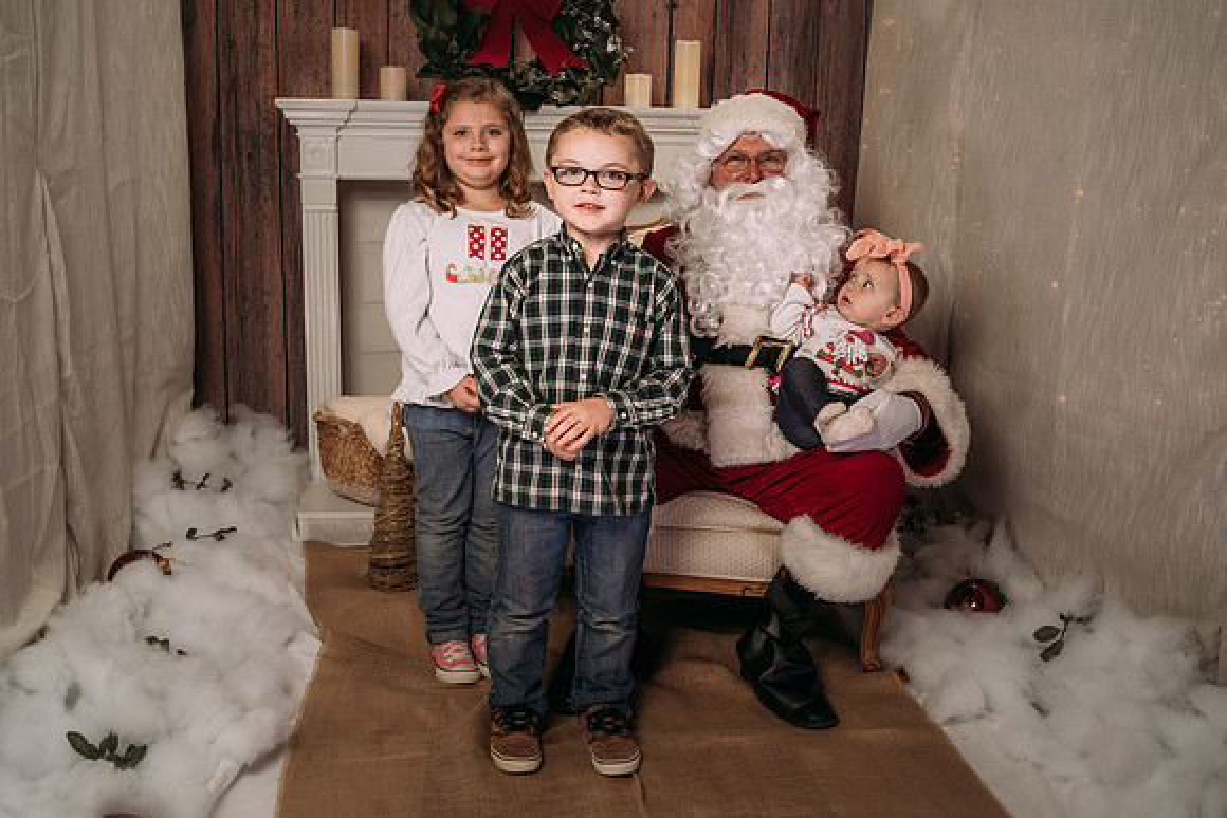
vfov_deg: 35.9
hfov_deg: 51.9
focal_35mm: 37
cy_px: 406
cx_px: 614
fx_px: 1262
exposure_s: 1/100
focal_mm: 35
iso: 100
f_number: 6.3
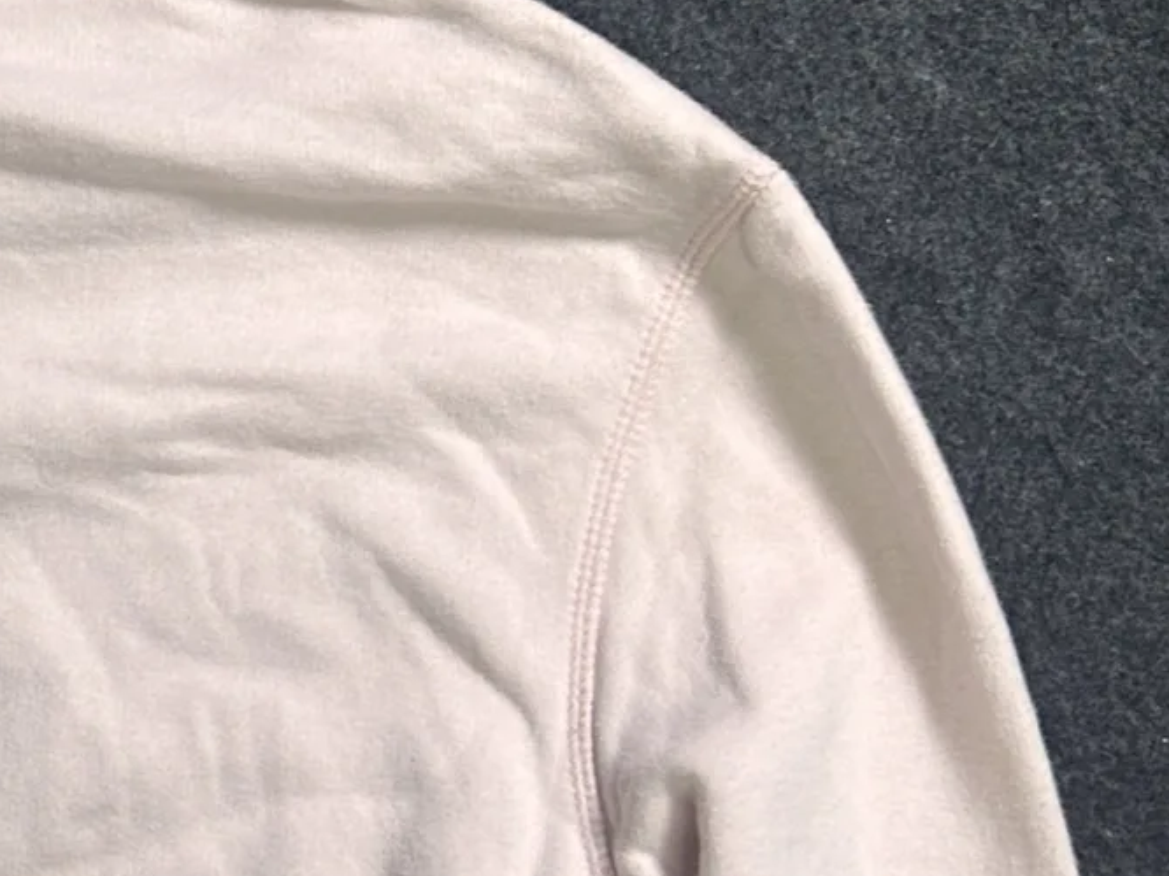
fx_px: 3376
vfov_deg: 14.7
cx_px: -290
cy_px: 621
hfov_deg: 18.5
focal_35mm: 100
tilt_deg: -63.9
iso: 64
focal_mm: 5.7
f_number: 1.5
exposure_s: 1/50
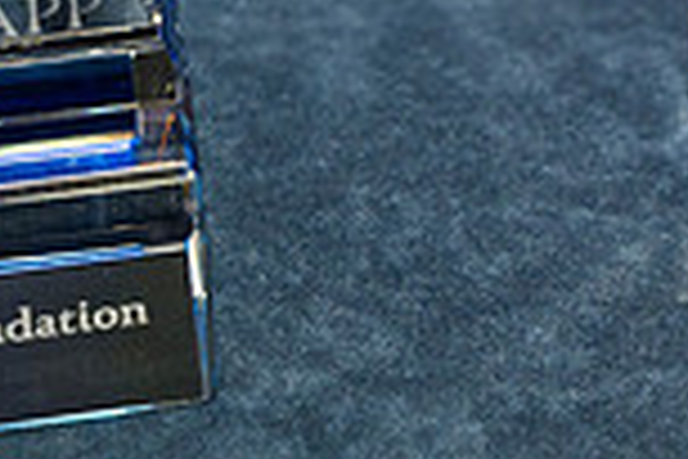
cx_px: 1201
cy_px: -398
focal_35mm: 239
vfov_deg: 5.6
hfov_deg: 8.3
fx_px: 4567
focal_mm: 63
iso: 800
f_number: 4
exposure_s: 1/125
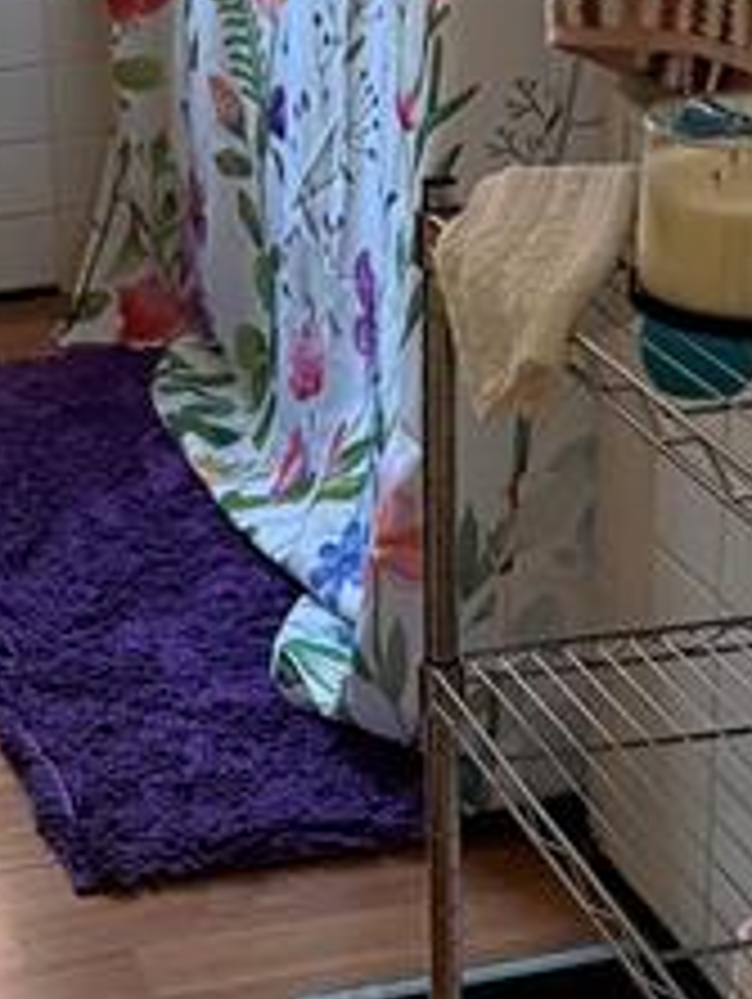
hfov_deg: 17.2
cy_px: 220
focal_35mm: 83
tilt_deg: -18.3
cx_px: -72
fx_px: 2400
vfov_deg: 23.2
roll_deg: +3.5
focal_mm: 6.76
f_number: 1.78
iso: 500
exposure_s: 1/60
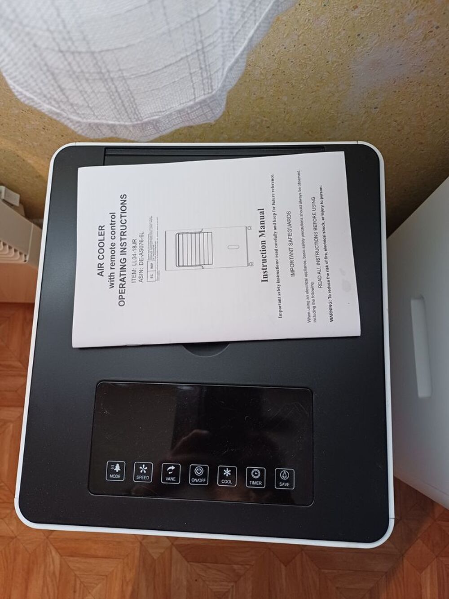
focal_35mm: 25
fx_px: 432
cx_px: 224
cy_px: 300
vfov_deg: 69.4
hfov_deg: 54.9
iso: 400
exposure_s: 1/33.3
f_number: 1.8
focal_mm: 4.65
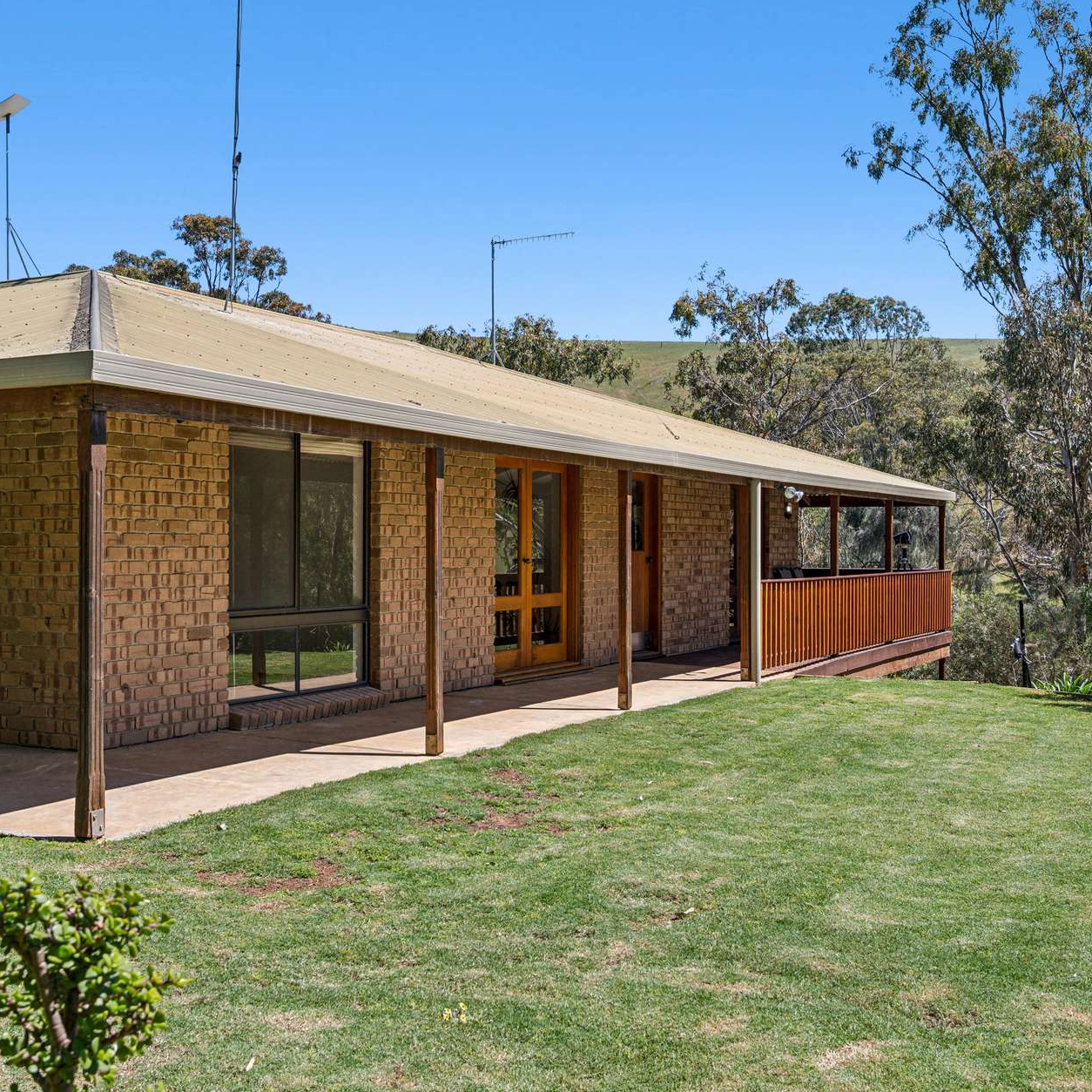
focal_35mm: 39
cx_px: 532
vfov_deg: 42.8
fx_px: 1392
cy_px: 547
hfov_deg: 42.8
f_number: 8
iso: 200
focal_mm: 30
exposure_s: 1/250
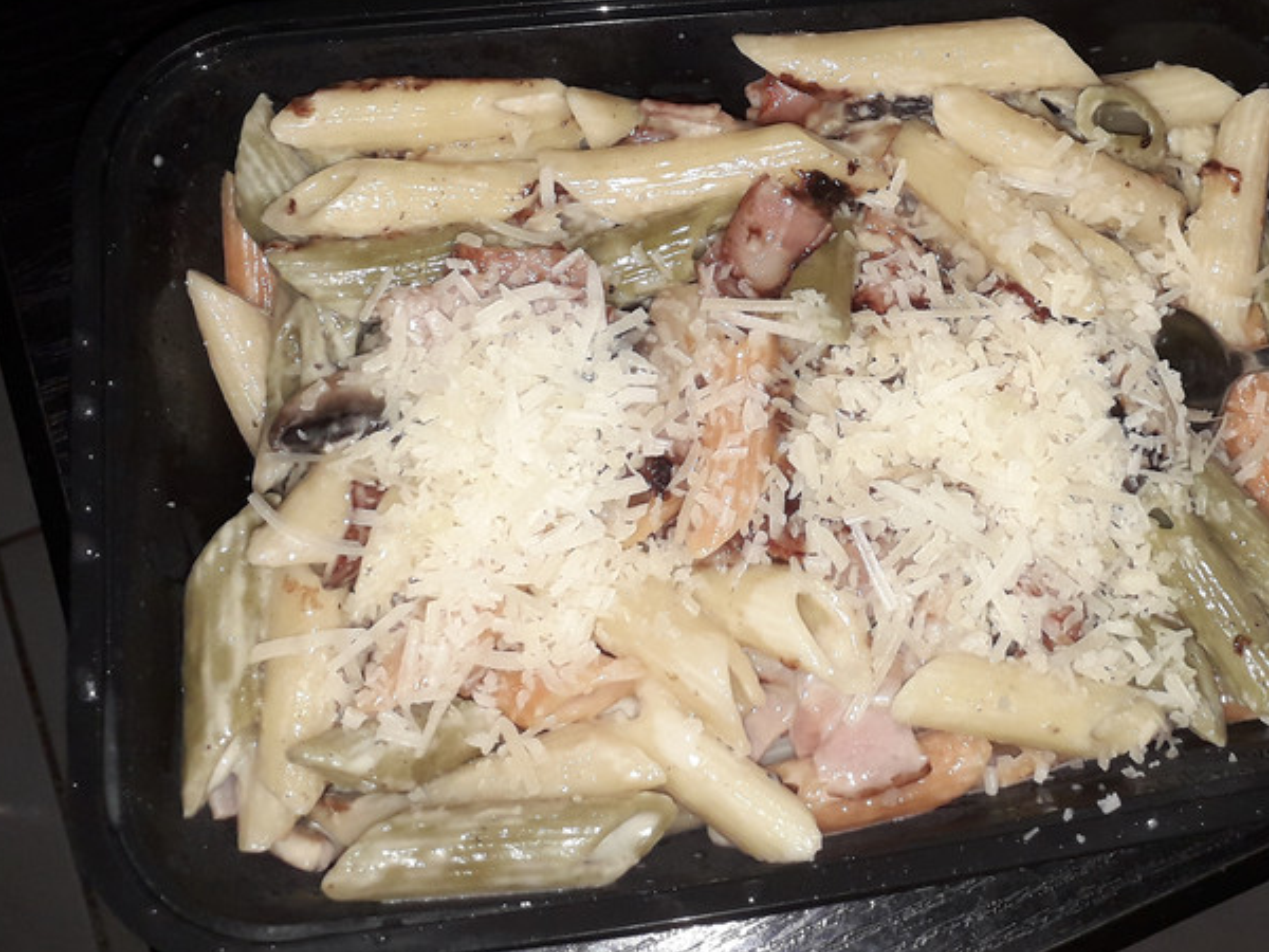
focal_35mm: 48
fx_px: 1760
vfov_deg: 29.2
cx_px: 913
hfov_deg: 38.9
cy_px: 121
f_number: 1.9
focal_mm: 3.6
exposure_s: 1/100
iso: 80
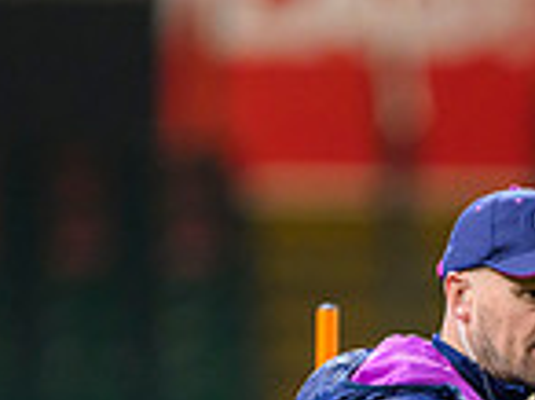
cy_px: 757
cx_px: 755
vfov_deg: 0.8
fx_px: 28715
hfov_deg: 1.1
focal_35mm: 1861
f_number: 3.2
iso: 5000
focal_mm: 400
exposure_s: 1/1000
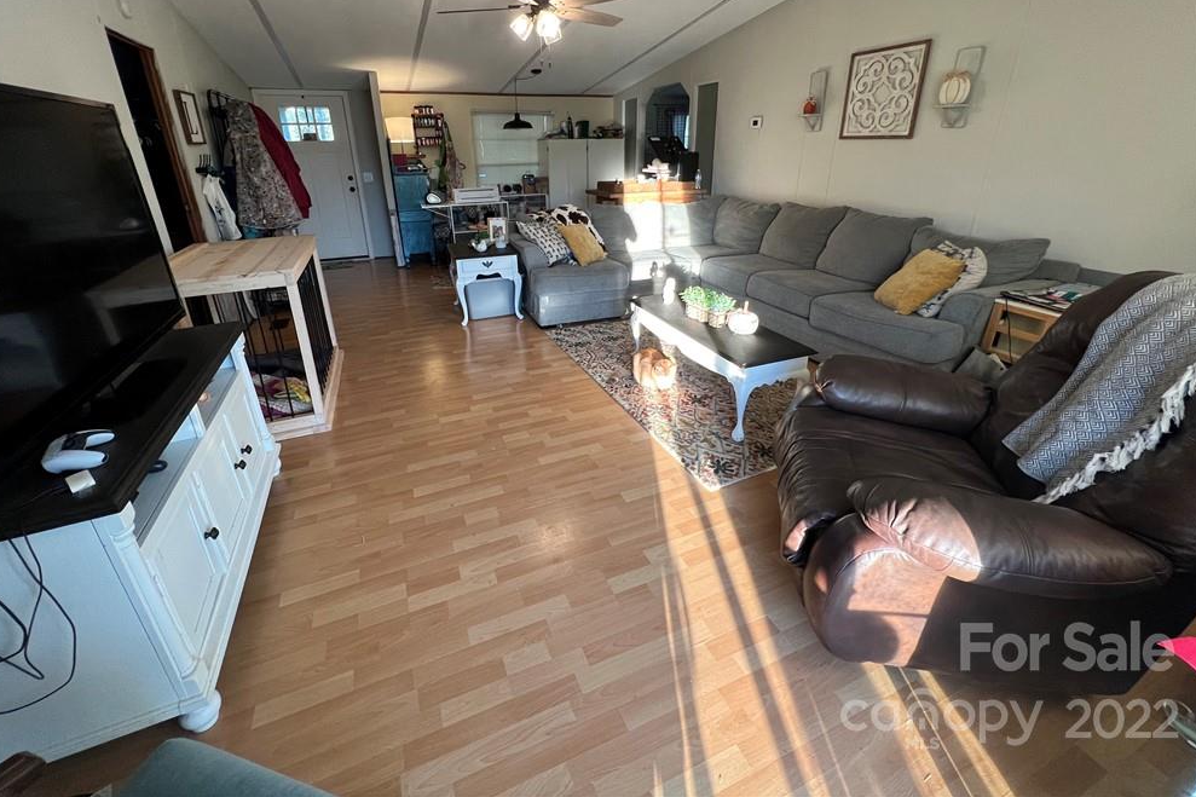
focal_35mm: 14
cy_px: 334
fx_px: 465
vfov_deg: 80.6
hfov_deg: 104.2
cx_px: 584
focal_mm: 1.57
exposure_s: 1/120
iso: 200
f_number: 1.8
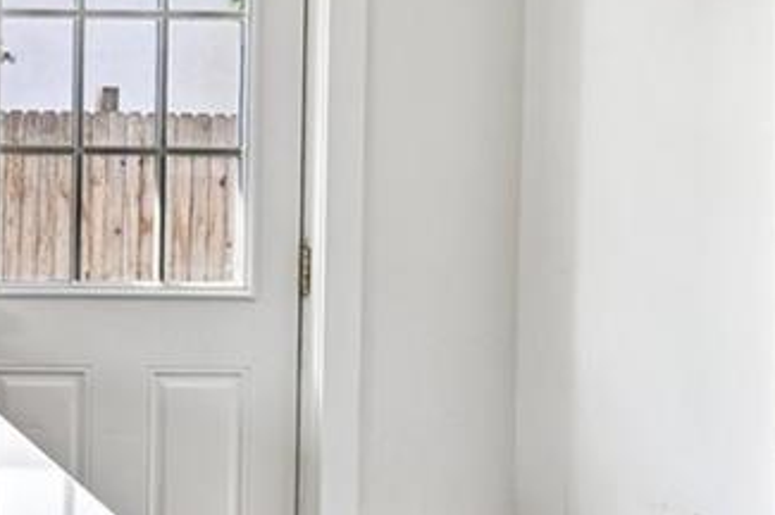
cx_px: -374
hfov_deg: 23.6
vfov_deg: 19.4
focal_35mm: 69
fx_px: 1484
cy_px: 57
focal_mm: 14
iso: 160
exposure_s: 1/15
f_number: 11
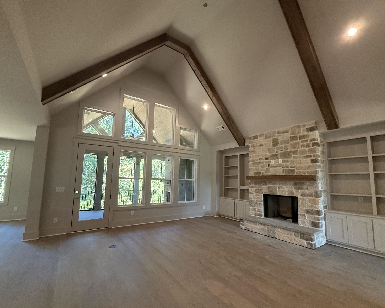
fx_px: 182
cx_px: 199
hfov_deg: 93.1
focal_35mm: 16
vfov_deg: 80.3
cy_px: 161
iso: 500
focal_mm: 2.22
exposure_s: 1/120
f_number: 2.2
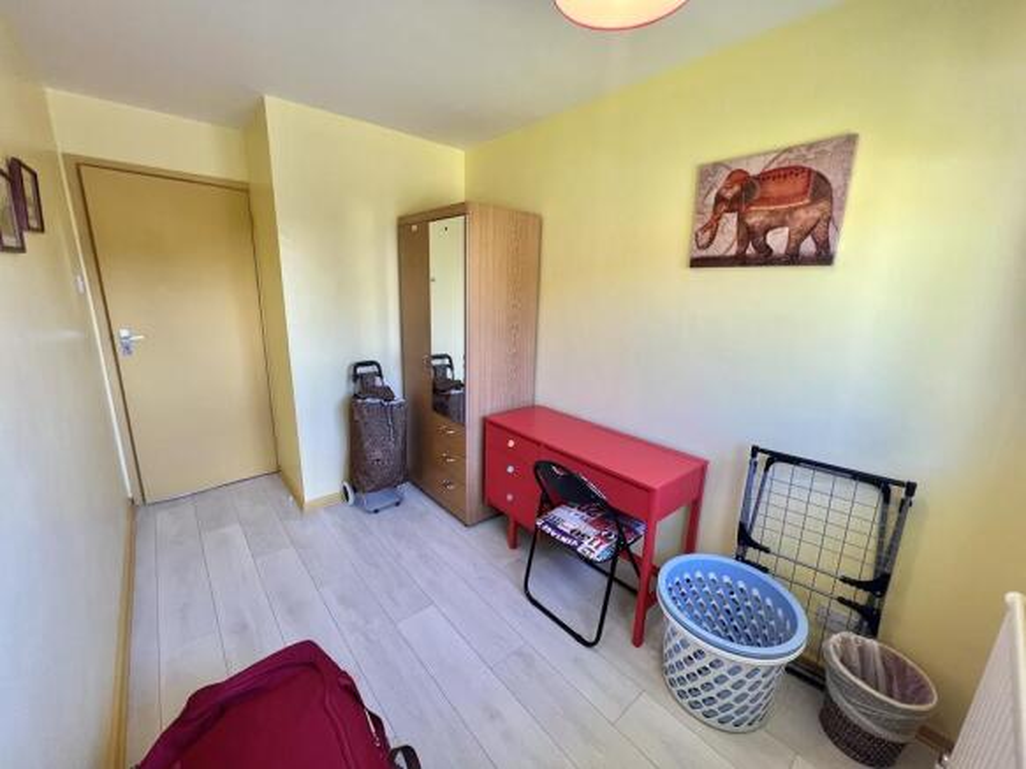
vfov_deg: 89.9
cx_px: 513
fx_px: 385
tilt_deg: -14.3
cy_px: 384
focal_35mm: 13
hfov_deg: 106.2
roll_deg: -1.5
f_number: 1.8
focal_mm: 1.57
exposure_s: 1/100
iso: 64
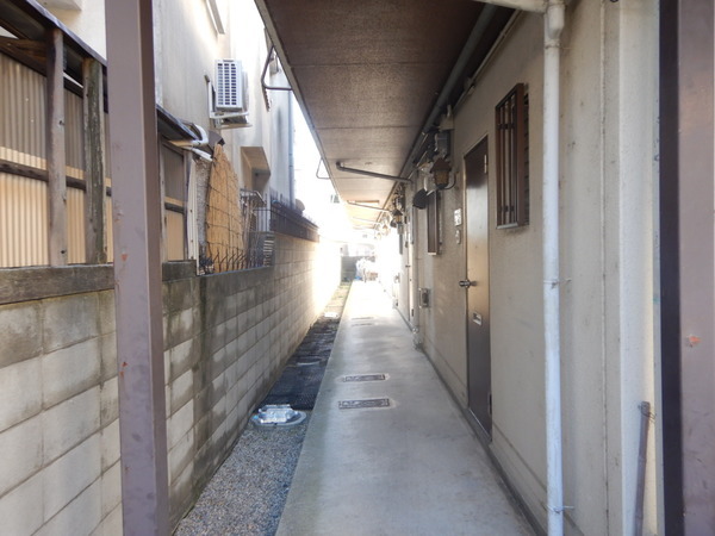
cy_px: 268
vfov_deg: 56.8
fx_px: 496
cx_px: 358
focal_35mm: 24
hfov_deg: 71.6
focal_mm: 4.3
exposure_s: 1/50
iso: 125
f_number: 2.8
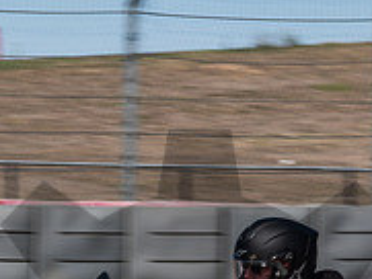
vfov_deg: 2.3
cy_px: 381
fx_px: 6958
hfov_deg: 3.1
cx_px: 199
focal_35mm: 647
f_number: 11
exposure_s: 1/200
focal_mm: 140
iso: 160
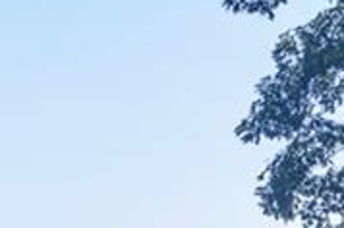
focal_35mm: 216
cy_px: 324
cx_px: -31
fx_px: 2059
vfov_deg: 6.3
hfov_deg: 9.5
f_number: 7.1
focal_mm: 25
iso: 320
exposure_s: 1/250
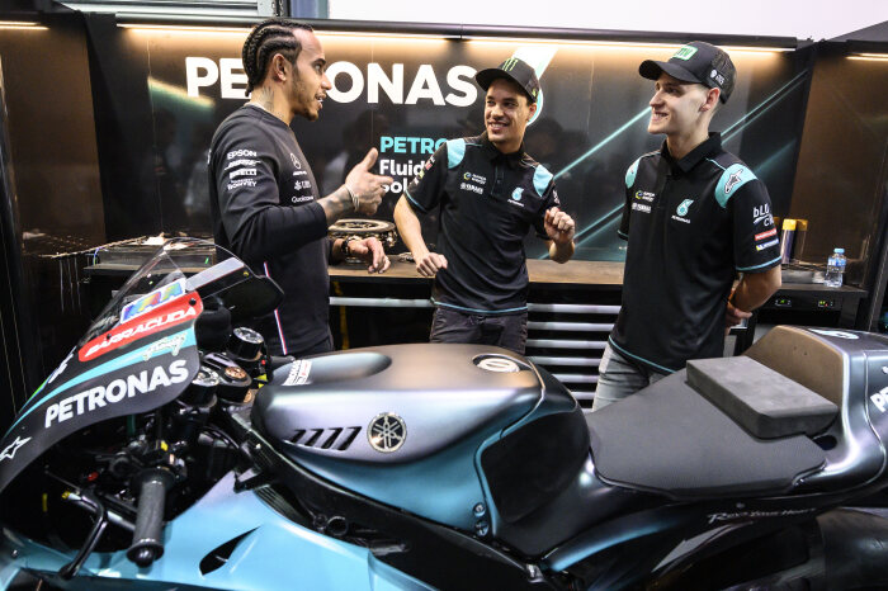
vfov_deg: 59.4
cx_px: 444
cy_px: 296
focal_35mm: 21
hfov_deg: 81.2
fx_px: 518
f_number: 4
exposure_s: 1/200
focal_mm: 14
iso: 2500
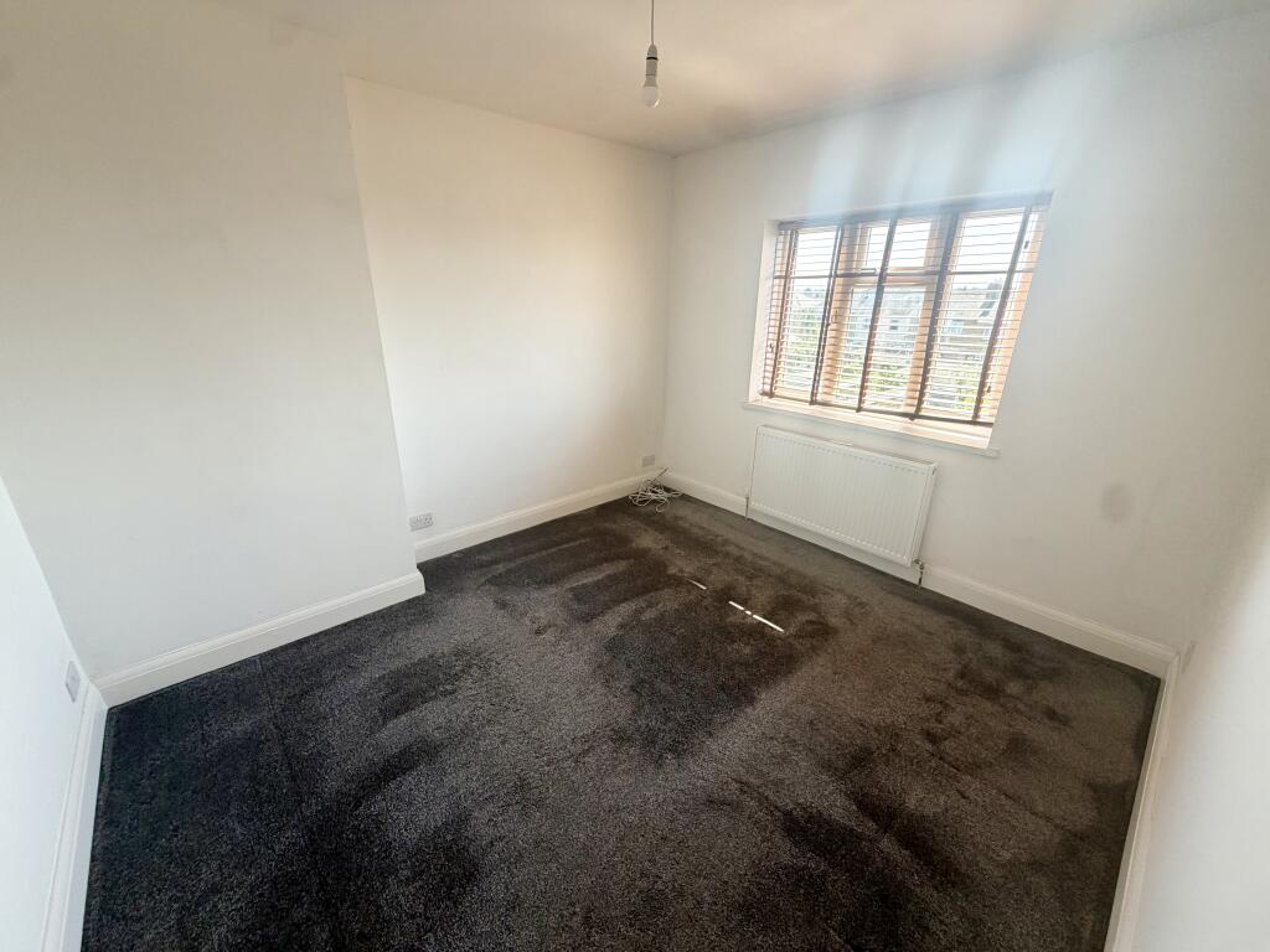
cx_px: 635
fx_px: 514
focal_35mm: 14
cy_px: 476
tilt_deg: -19.6
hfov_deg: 102.1
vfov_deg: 85.7
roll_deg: -0.9
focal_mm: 2.22
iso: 64
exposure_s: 1/121
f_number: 2.2
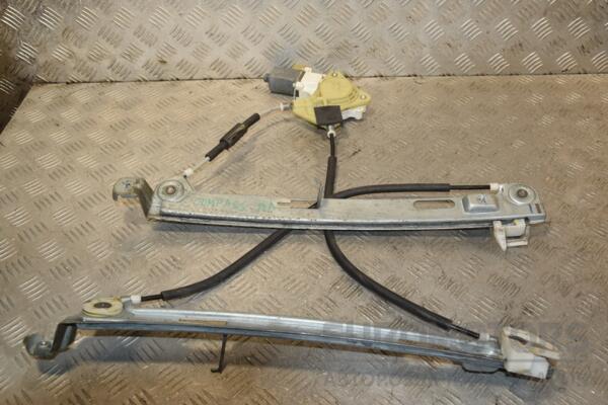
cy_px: 202
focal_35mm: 33
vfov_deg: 40.0
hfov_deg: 57.2
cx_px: 304
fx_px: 557
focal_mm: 22
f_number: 6.3
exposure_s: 1/200
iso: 800
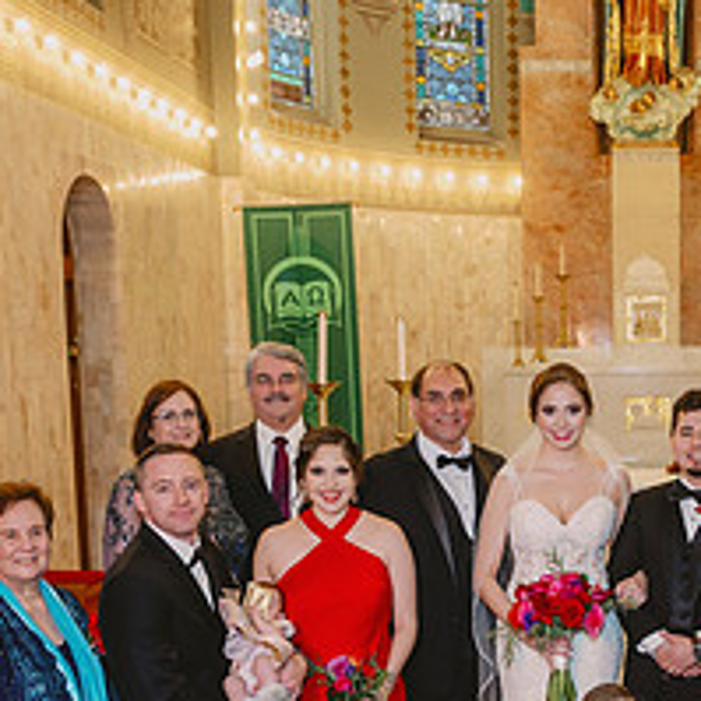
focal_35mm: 63
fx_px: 1443
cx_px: 620
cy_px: 560
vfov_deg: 26.8
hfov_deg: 26.5
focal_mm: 25.5
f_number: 4
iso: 1000
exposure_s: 1/125
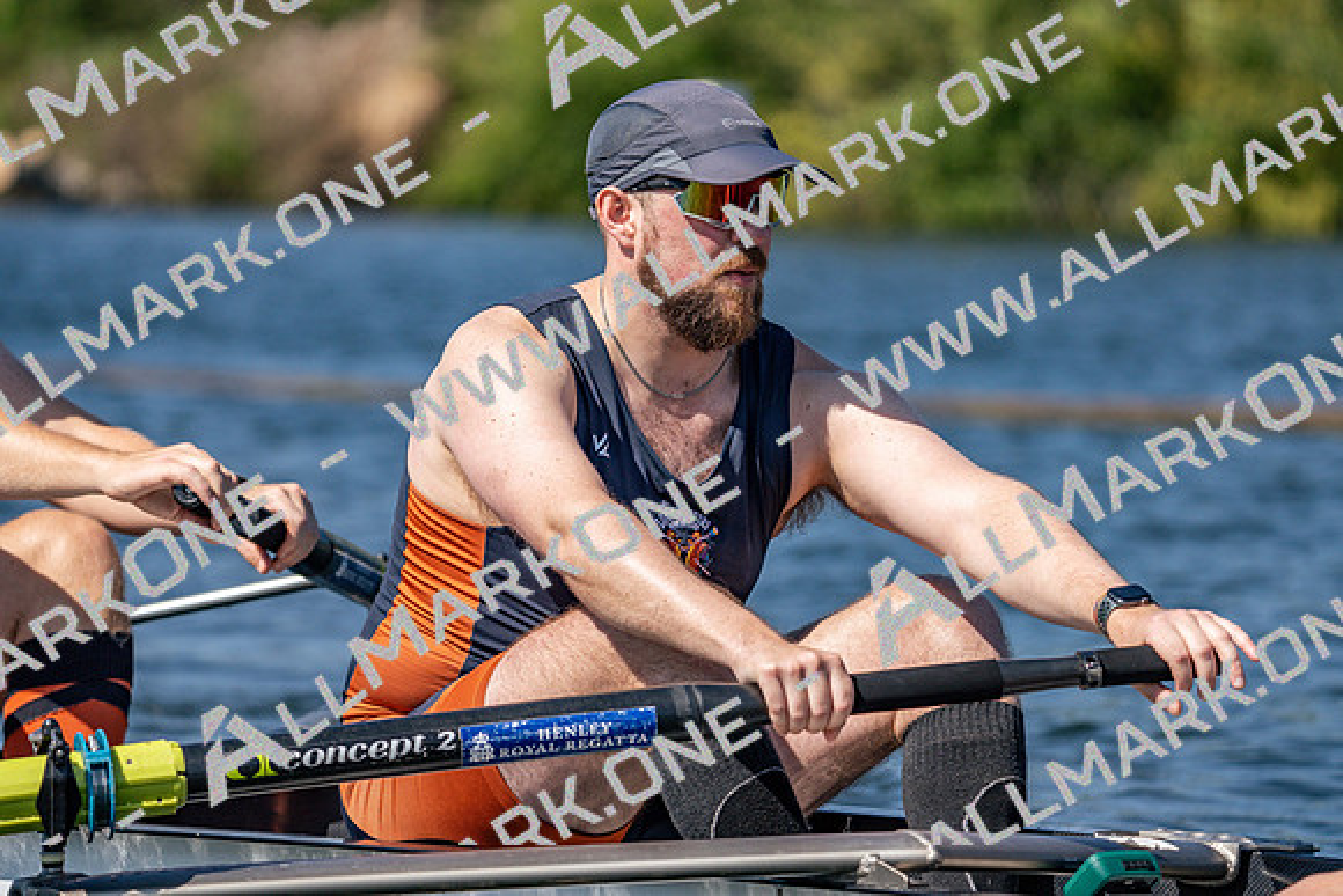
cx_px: 672
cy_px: 448
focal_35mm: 291
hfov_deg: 7.1
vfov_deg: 4.7
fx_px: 10858
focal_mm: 291
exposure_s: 1/2000
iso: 250
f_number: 5.6
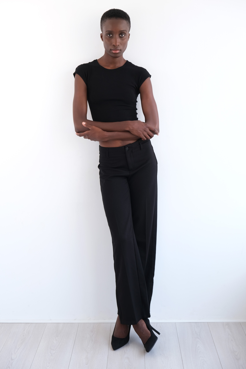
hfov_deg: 26.5
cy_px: 184
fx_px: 523
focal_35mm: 51
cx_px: 123
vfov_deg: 38.9
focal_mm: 34.3
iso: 320
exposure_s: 1/125
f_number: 4
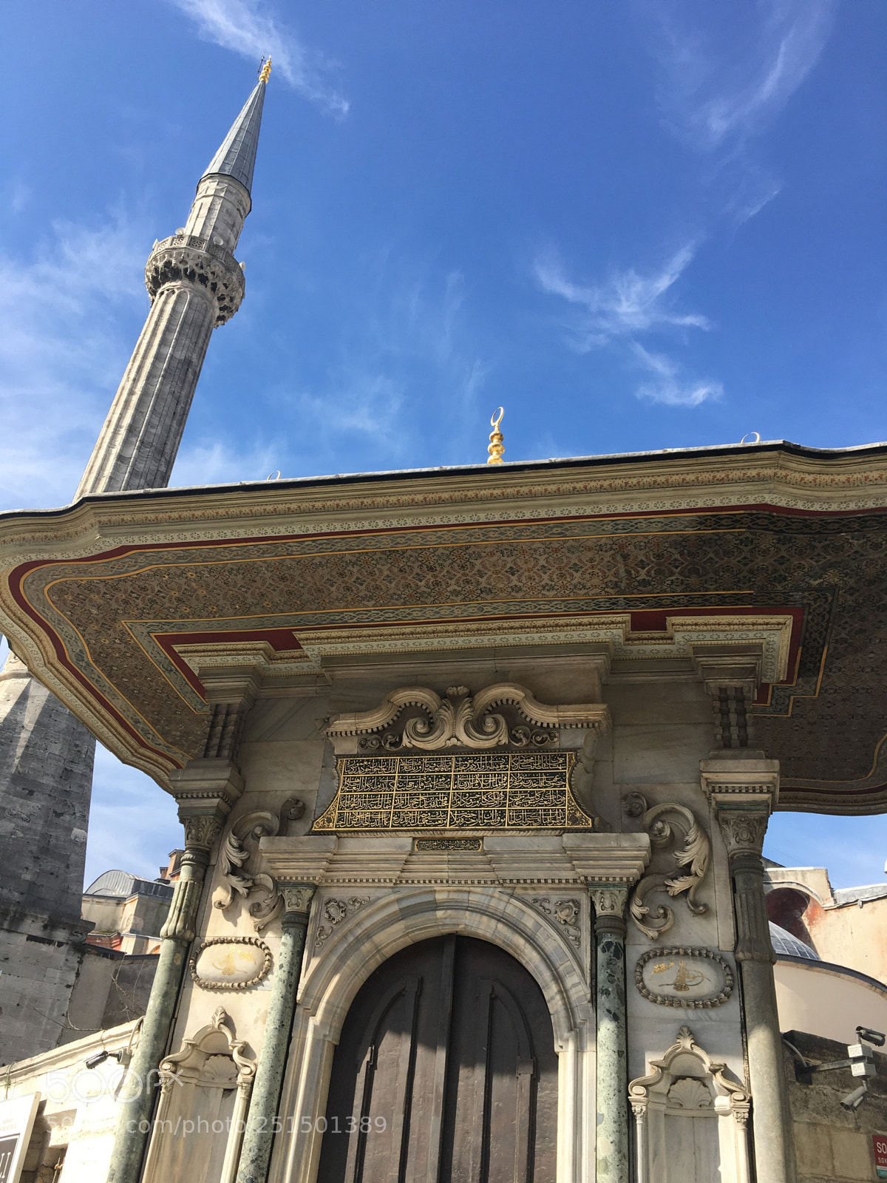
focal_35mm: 29
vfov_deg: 61.7
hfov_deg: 48.2
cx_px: 444
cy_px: 592
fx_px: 991
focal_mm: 4.15
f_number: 2.2
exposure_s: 1/1054
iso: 25
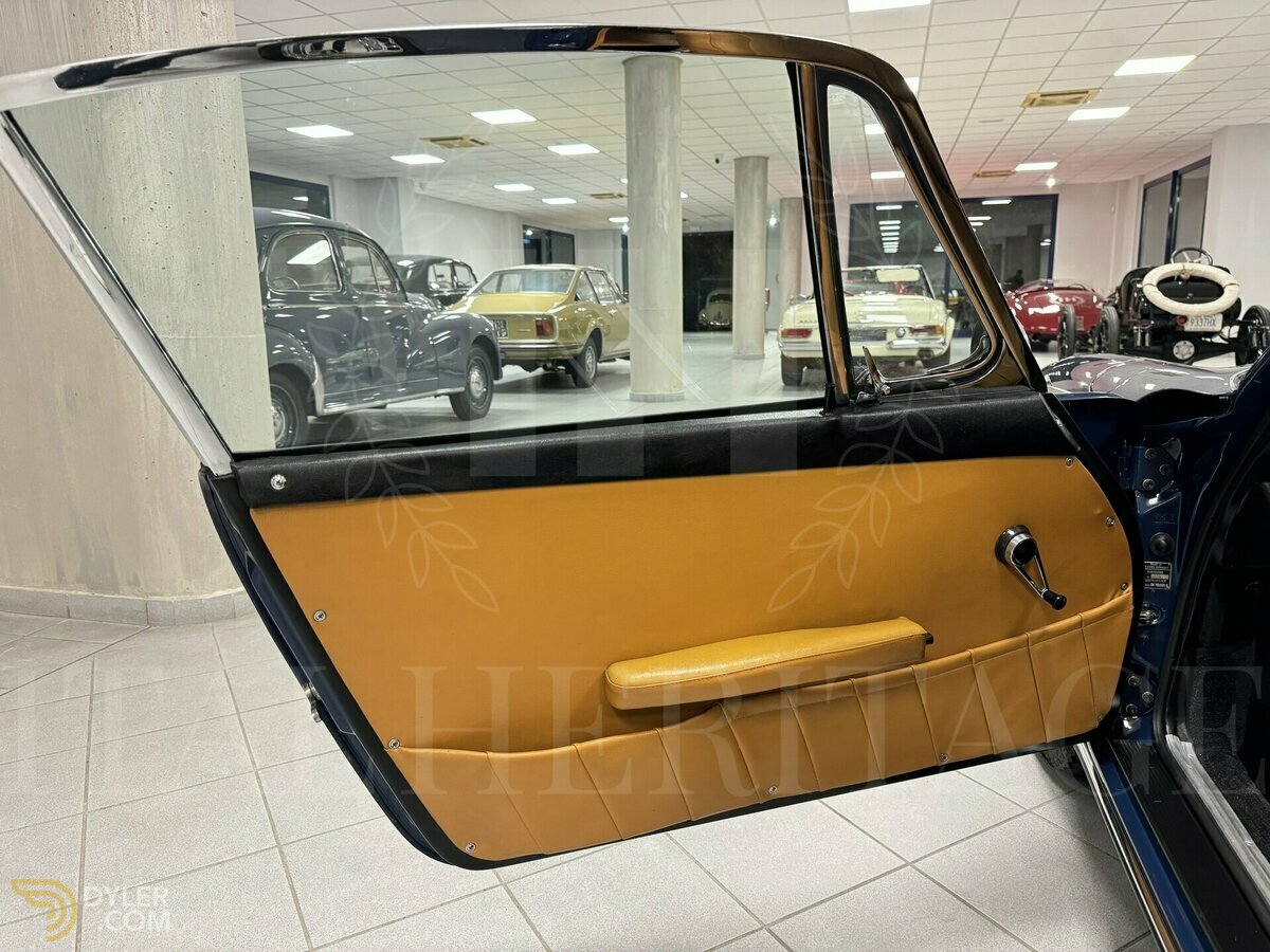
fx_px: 881
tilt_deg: -10.9
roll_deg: +1.2
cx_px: 635
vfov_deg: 56.8
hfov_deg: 71.6
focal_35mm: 24
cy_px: 476
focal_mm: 6.76
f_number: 1.78
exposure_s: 1/50
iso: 400
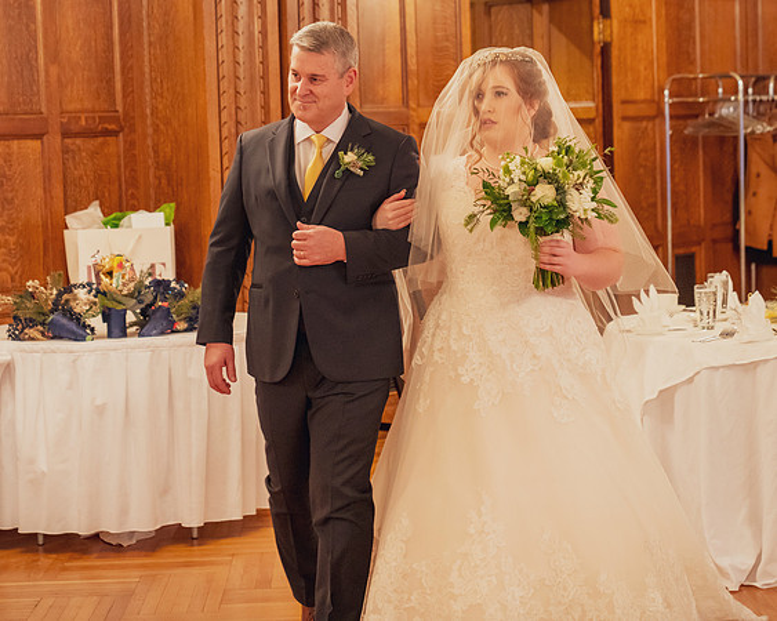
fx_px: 2050
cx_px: 359
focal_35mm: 89
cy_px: 270
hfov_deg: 21.5
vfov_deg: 17.2
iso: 5000
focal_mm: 70
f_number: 3.5
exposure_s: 1/60
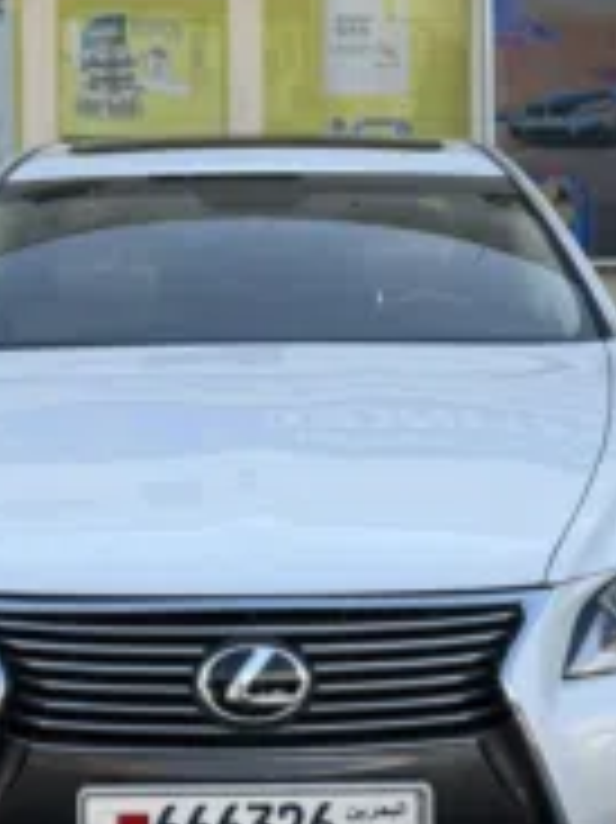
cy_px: 212
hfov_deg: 14.1
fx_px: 2494
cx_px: 265
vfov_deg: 18.6
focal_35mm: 105
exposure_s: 1/1795
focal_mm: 6.76
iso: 64
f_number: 1.78
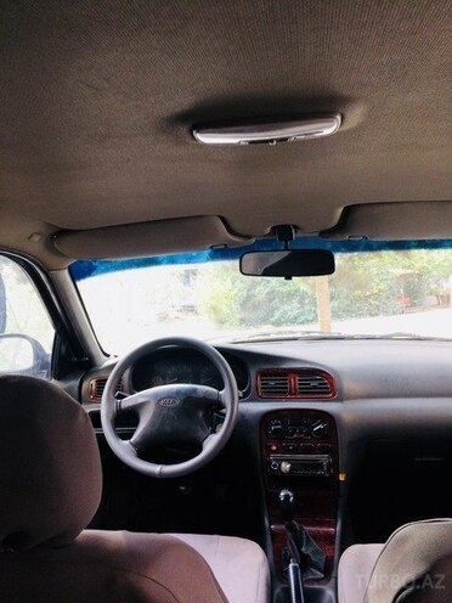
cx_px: 226
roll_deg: +2.6
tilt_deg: -6.7
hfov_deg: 48.2
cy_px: 302
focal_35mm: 29
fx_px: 505
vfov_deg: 61.7
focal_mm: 4.15
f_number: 2.2
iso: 80
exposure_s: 1/33
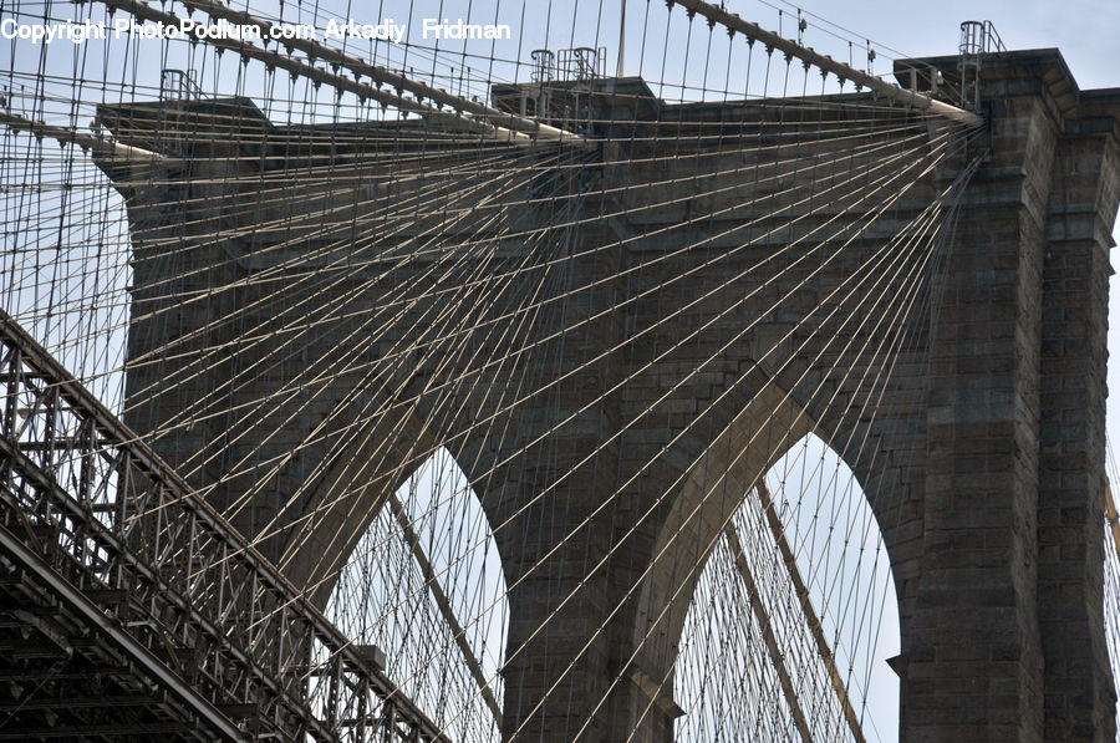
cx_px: 560
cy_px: 372
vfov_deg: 7.6
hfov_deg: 11.4
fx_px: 5591
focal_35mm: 180
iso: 200
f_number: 8
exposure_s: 1/1250
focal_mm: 120
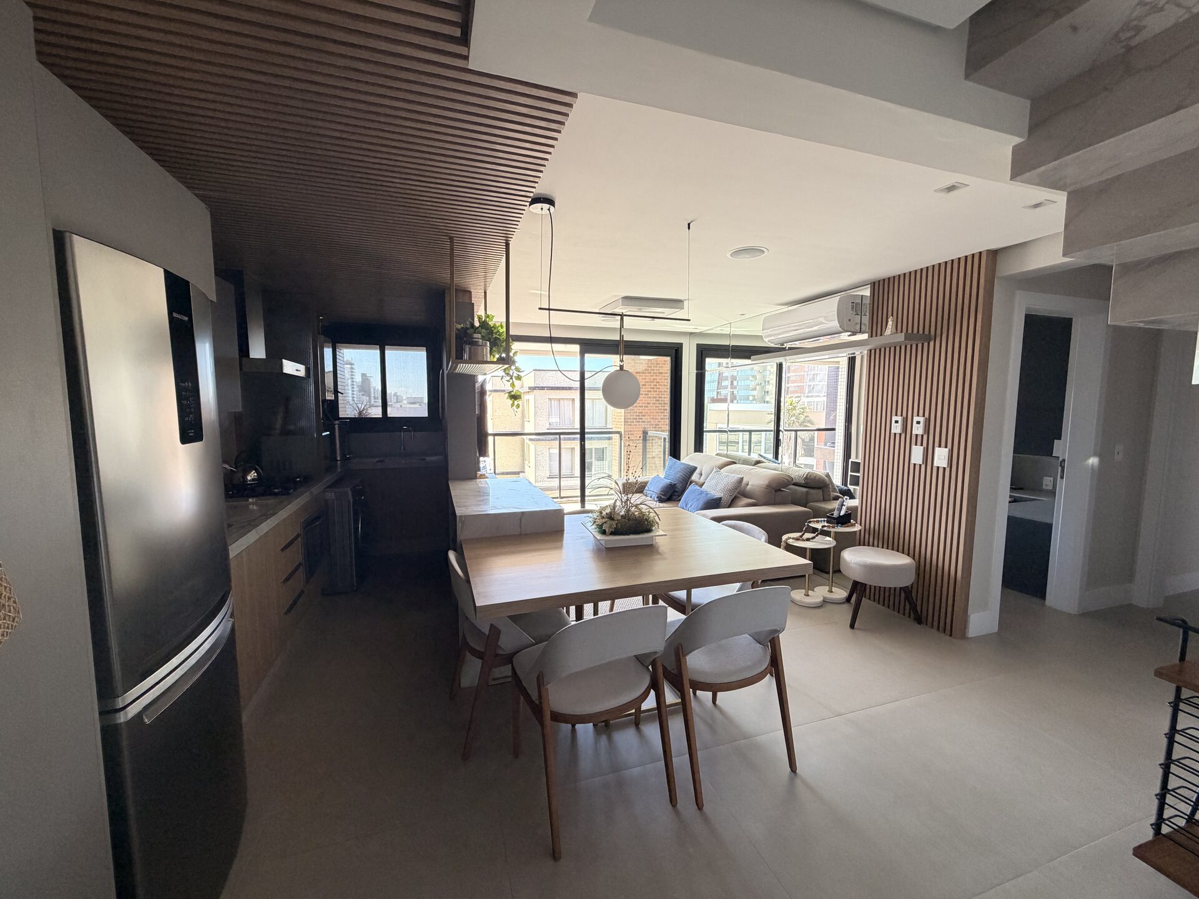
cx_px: 600
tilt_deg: -6.0
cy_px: 450
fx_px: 485
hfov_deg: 102.1
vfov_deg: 85.7
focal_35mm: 14
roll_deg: +0.1
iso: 250
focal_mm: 2.22
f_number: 2.2
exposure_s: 1/121
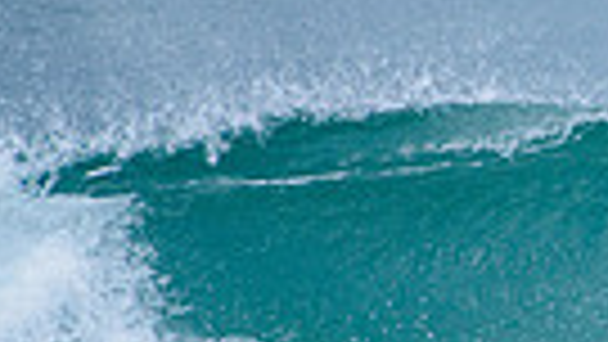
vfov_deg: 0.5
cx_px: 1103
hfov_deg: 1.0
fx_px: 36297
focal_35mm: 2251
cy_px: 101
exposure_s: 1/2000
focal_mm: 500
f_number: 5.6
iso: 250
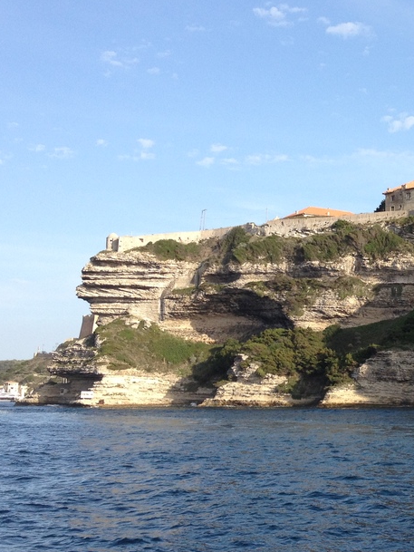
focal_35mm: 69
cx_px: 446
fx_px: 1100
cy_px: 283
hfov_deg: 20.4
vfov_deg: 28.2
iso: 64
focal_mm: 4.28
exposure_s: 1/920
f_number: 2.4
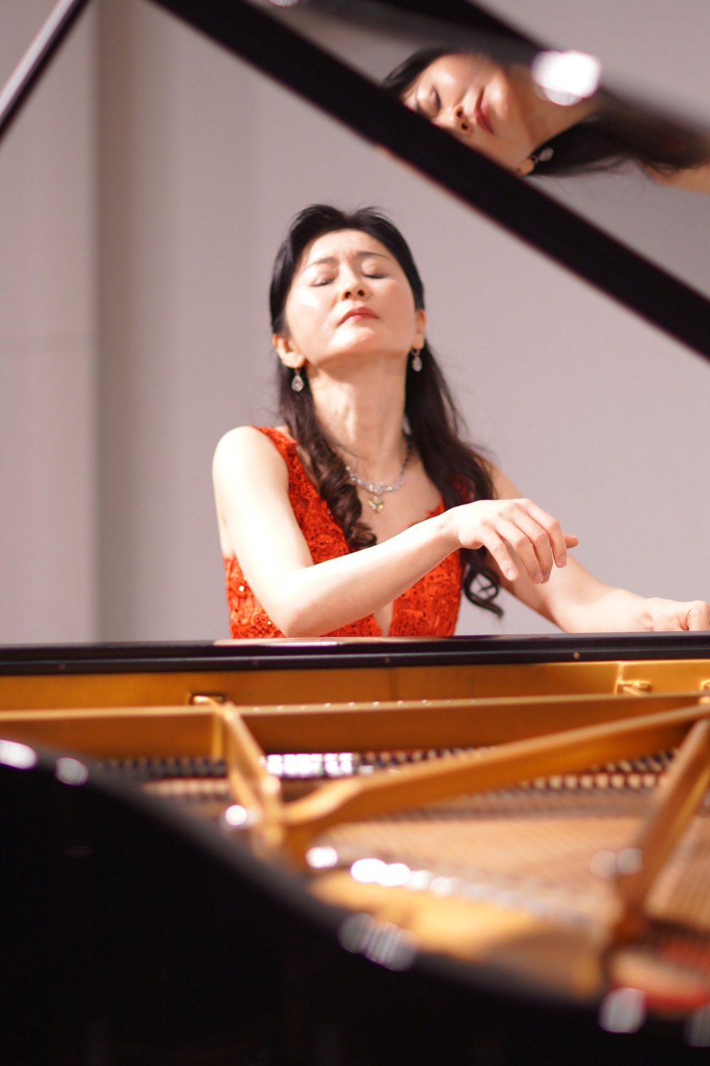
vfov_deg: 16.1
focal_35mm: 127
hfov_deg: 10.8
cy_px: 533
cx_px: 355
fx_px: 3757
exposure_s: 1/160
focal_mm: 85
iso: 250
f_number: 1.3
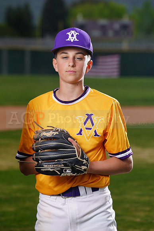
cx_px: 77
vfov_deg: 9.0
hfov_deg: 6.0
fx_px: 1468
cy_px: 116
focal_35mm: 229
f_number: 8
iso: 100
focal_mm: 229
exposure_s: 1/250
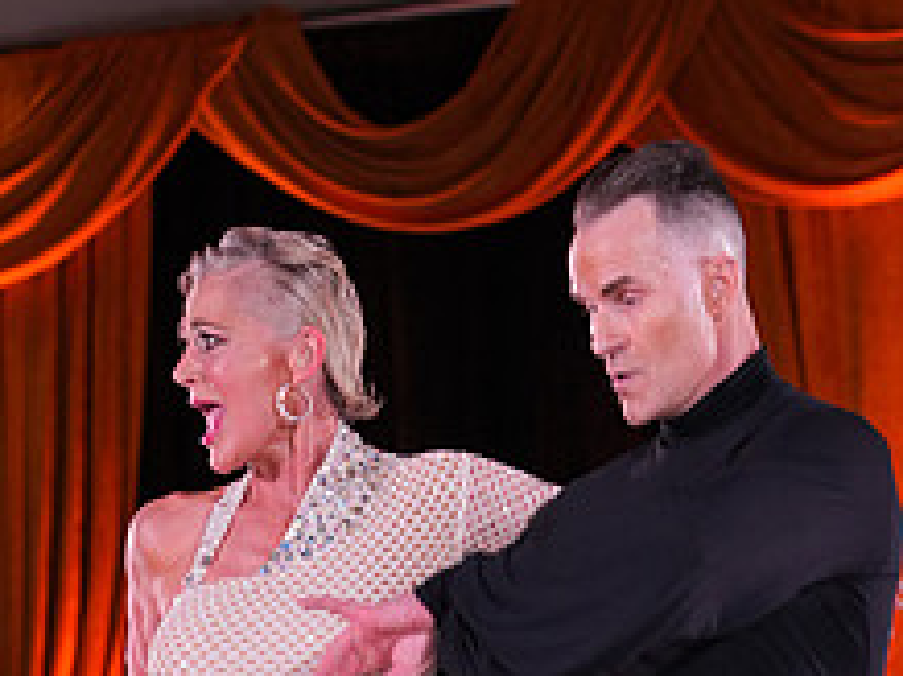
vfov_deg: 7.2
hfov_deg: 9.7
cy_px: 919
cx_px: 464
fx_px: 5319
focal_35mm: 204
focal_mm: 80
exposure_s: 1/200
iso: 1250
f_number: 4.5
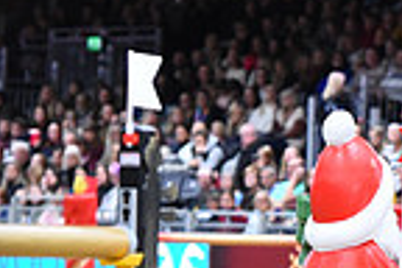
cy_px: 251
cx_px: 751
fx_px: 6063
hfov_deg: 3.8
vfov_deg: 2.5
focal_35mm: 543
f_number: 3.5
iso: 5000
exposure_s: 1/800
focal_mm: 135
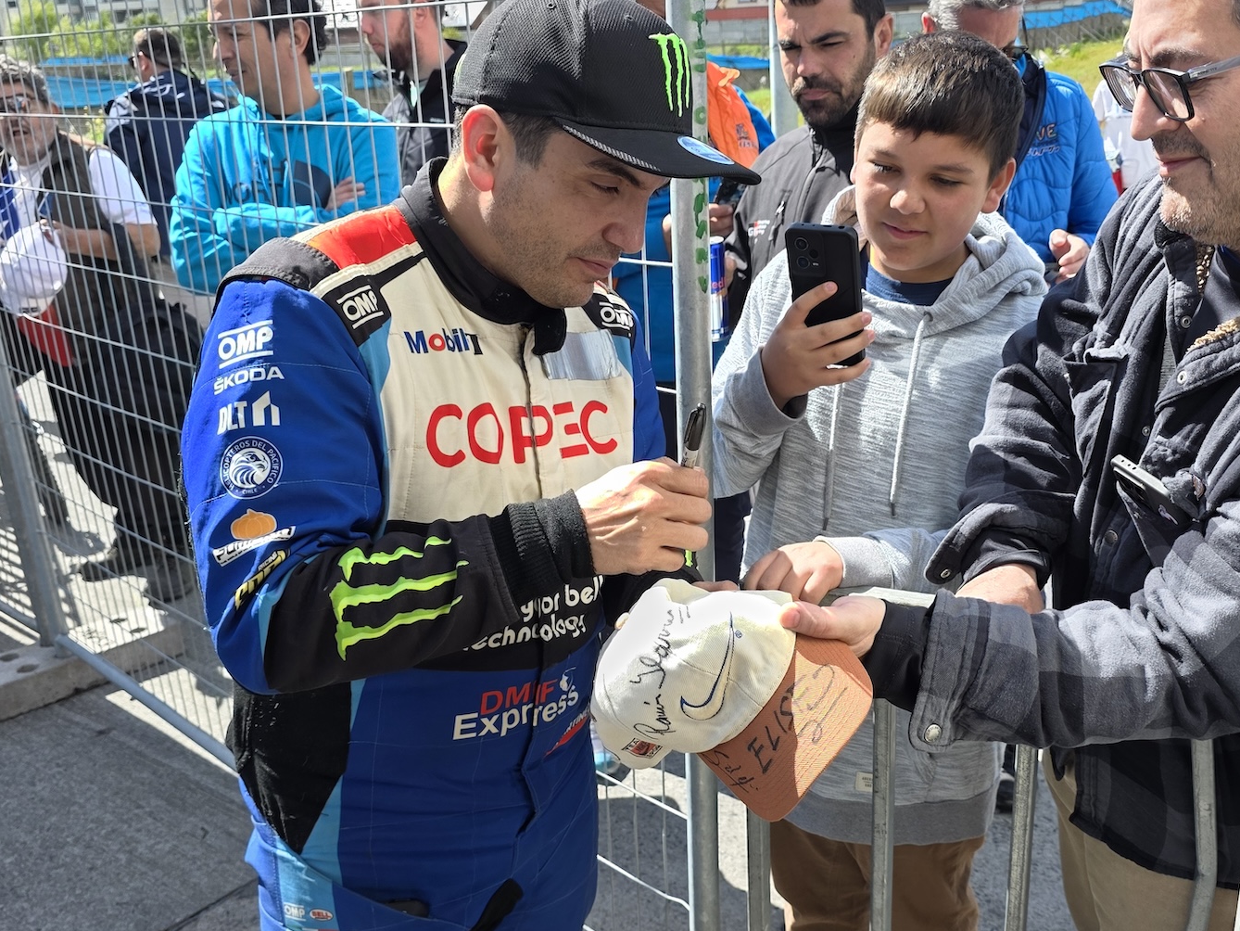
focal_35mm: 33
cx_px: 711
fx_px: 1182
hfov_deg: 55.1
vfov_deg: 42.7
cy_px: 562
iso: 80
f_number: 1.7
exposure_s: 1/1728
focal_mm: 6.3
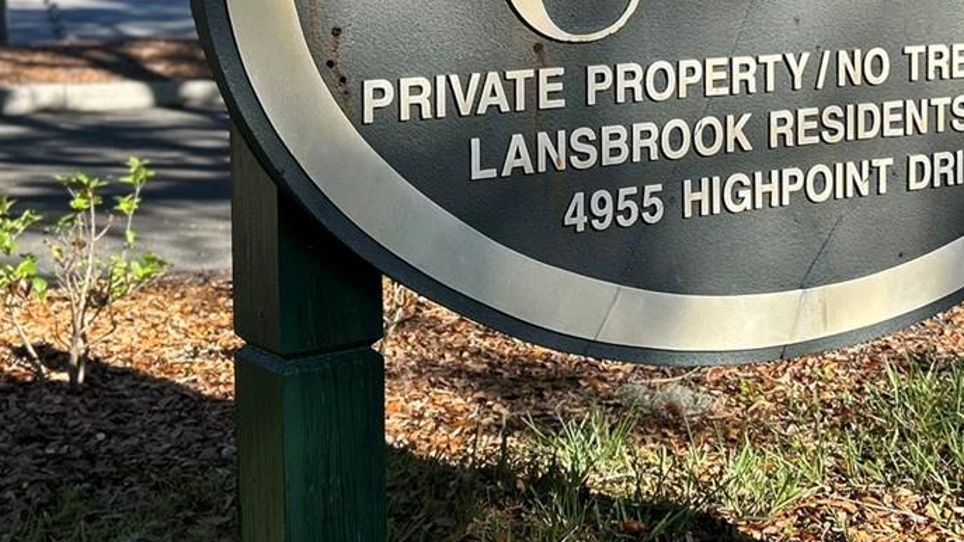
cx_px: 589
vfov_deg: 17.9
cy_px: 28
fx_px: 1687
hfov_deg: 31.8
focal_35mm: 66
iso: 50
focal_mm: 5.7
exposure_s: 1/3460
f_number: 1.5
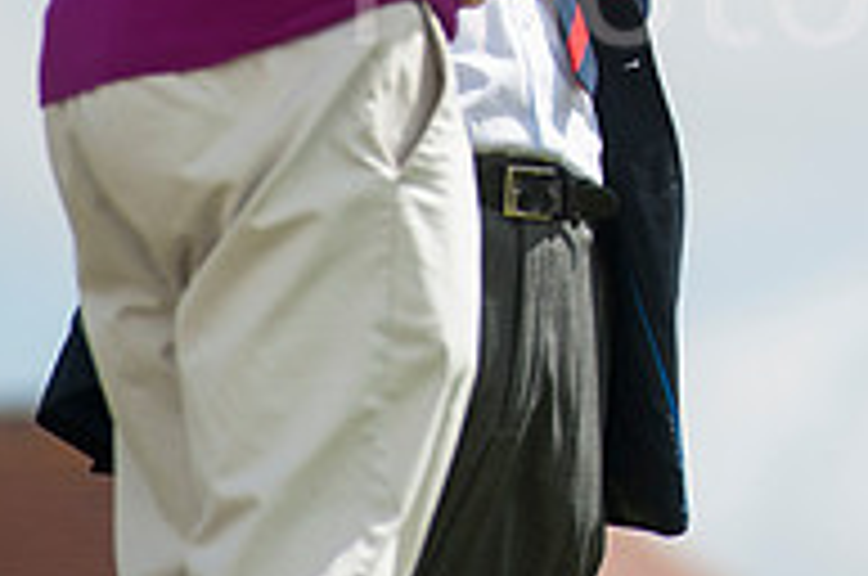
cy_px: -236
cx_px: 931
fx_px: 21664
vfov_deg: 1.5
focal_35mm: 900
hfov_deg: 2.3
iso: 200
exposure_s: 1/1600
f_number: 7.1
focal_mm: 300
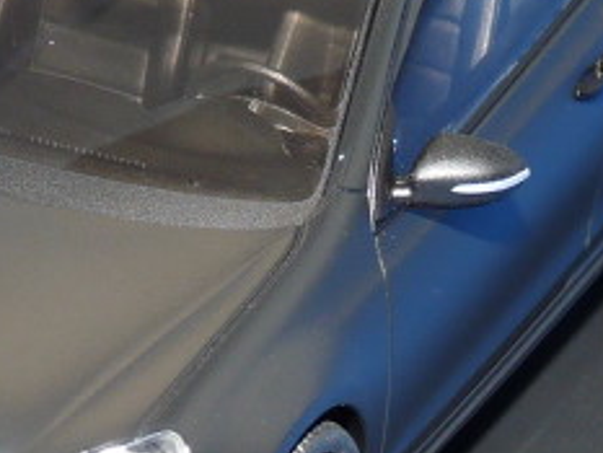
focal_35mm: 330
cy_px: 168
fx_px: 5751
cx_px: 96
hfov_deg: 6.0
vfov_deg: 4.5
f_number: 4
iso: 100
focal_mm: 12.4
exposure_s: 1/40
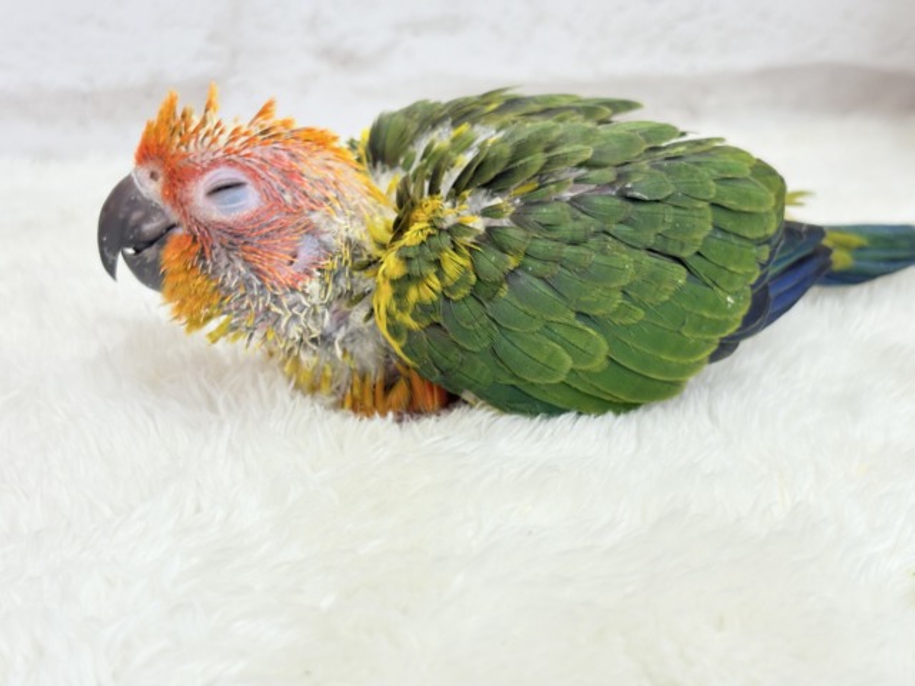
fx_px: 1375
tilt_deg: -20.1
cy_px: 343
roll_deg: -0.9
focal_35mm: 52
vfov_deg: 28.0
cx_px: 458
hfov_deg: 36.8
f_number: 1.6
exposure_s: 1/50
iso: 40
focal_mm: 5.96
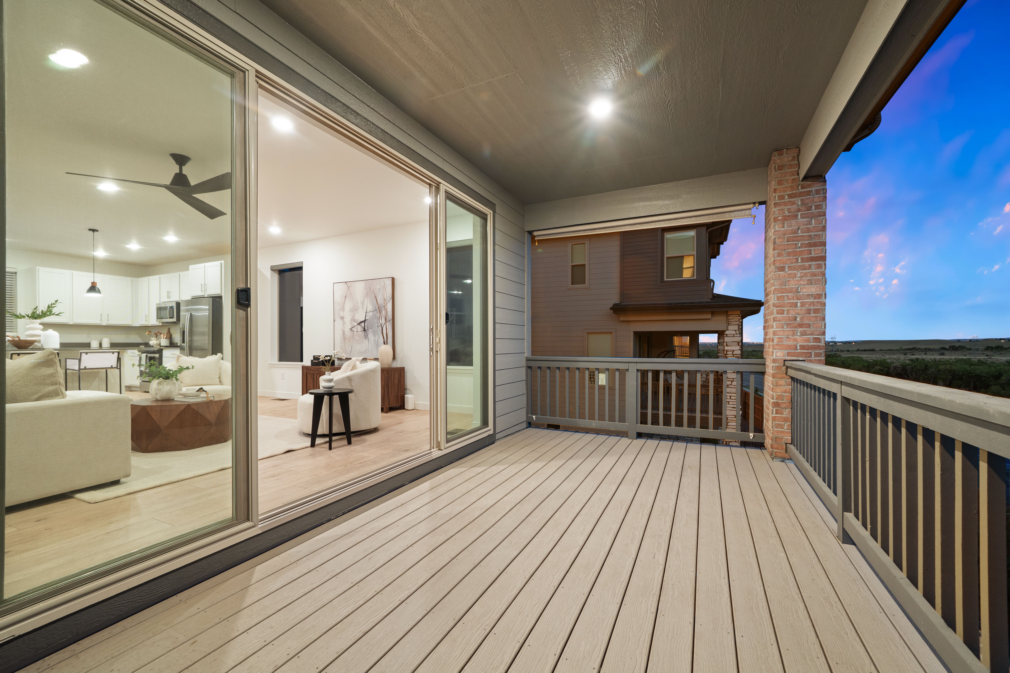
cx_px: 505
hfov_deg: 104.3
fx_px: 393
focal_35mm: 14
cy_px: 336
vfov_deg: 81.2
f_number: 8
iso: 800
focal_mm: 14
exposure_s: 3.2
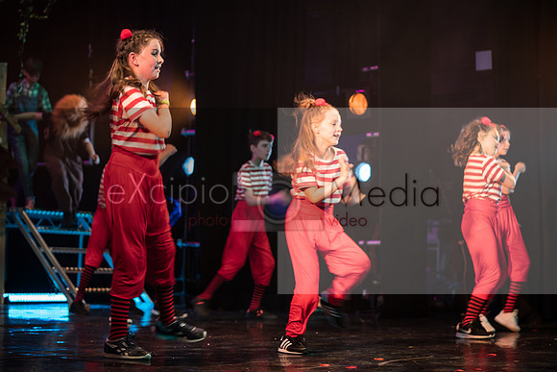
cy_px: 190
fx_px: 1188
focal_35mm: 77
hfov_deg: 26.4
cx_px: 277
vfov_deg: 17.8
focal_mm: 70
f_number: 2.8
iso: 400
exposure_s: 1/40
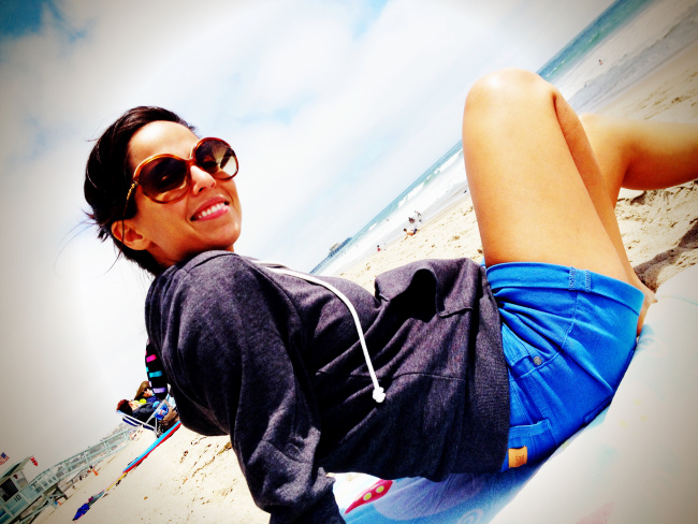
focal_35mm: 35
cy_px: 262
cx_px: 349
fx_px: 706
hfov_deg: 52.6
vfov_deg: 40.7
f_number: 2.4
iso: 50
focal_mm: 4.28
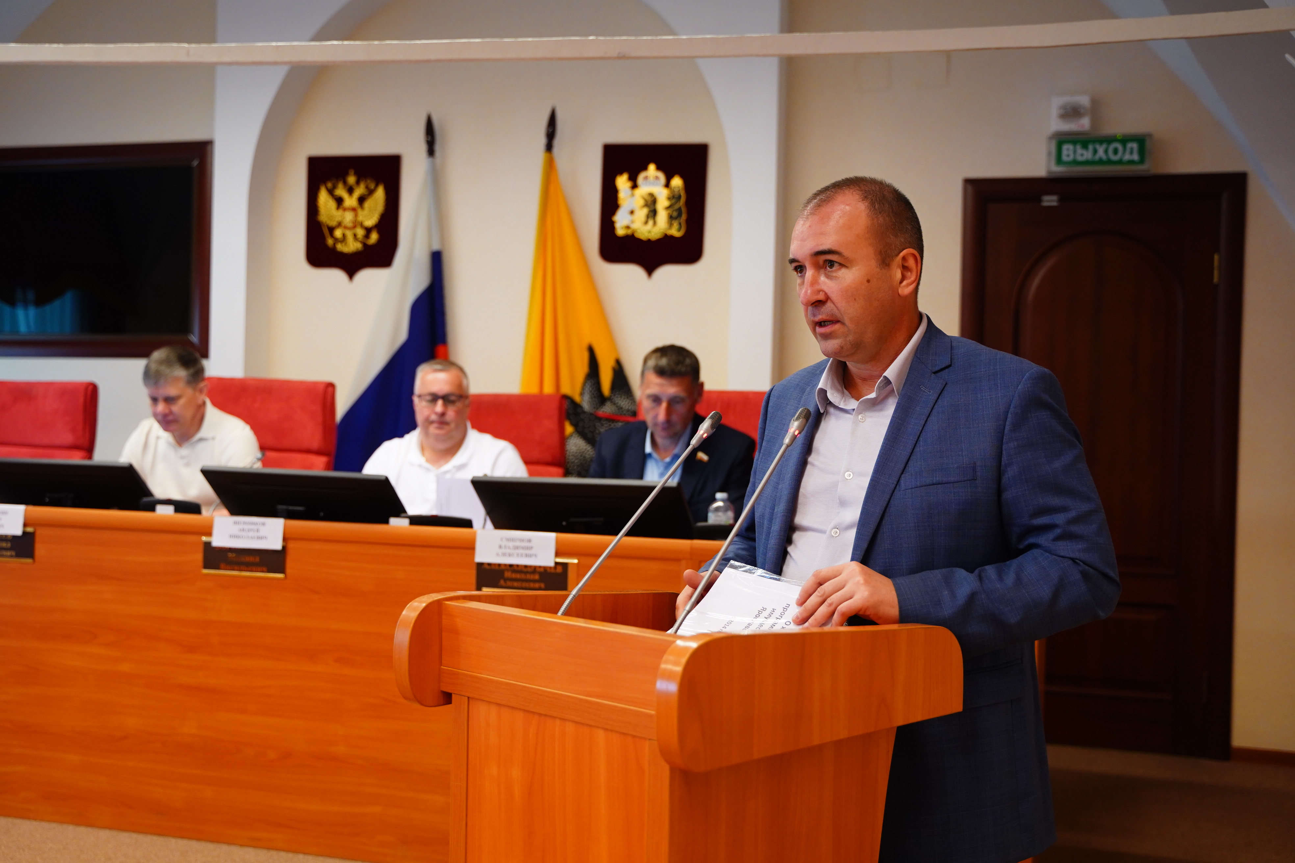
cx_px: 648
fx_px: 1439
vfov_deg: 33.4
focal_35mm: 40
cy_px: 432
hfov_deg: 48.5
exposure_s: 1/160
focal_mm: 40
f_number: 2.8
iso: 1600
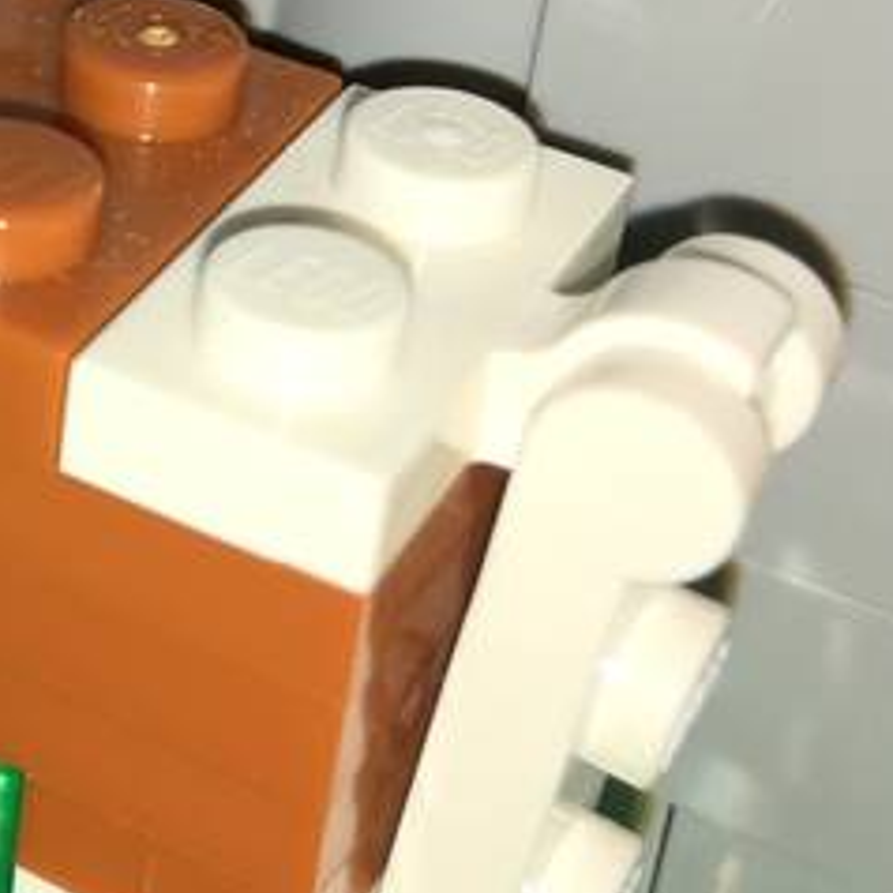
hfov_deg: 16.9
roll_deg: +0.7
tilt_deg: -30.9
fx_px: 2831
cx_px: -251
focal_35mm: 97
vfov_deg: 17.7
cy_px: 88
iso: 25
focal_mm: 4.15
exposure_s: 1/534
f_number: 2.2
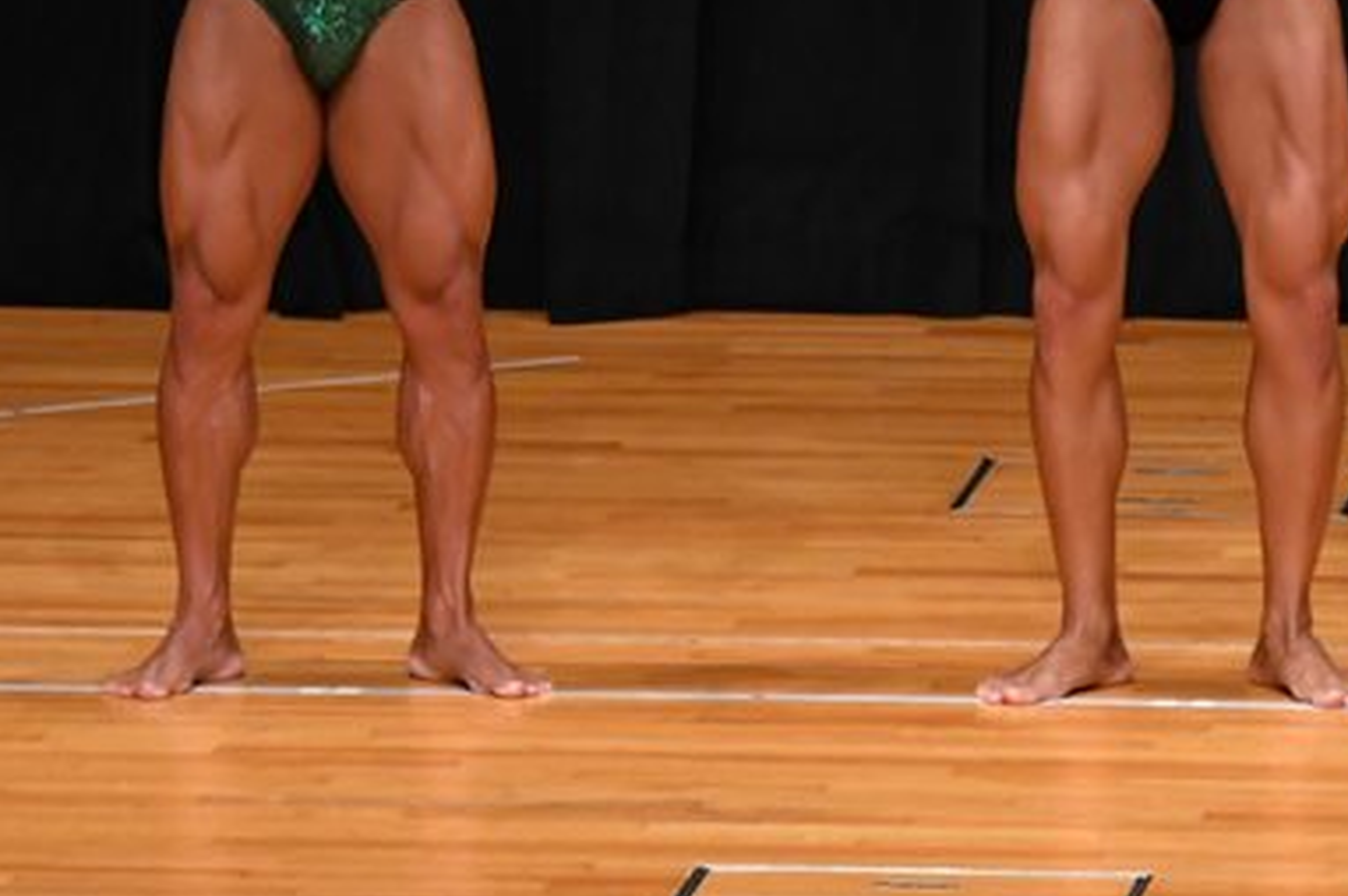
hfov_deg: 3.8
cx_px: 789
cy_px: 25
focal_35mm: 548
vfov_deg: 2.5
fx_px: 20501
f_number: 5.6
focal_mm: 180
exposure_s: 1/400
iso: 3200
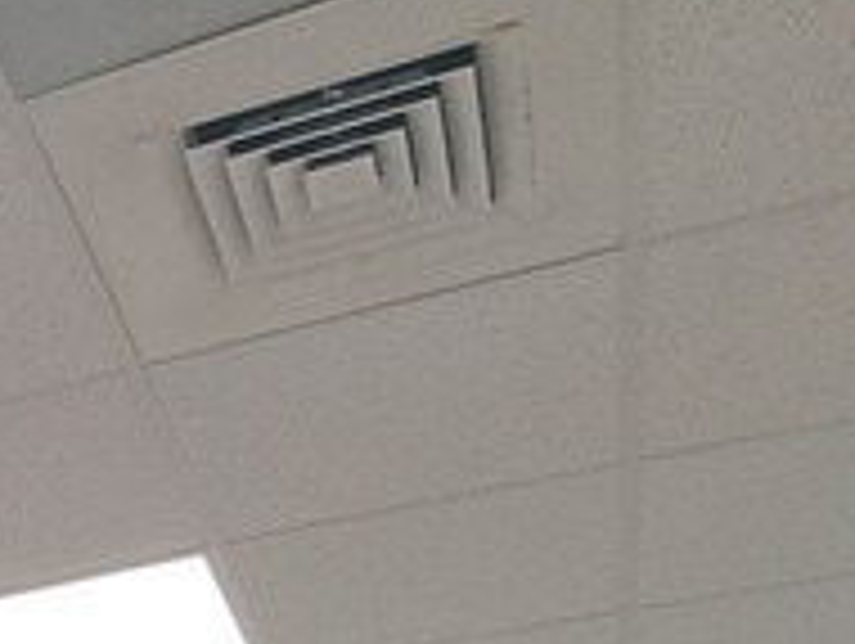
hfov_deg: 22.5
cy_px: 1554
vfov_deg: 14.2
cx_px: -441
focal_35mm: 70
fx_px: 1731
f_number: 2.2
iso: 64
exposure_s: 1/40
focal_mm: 1.74
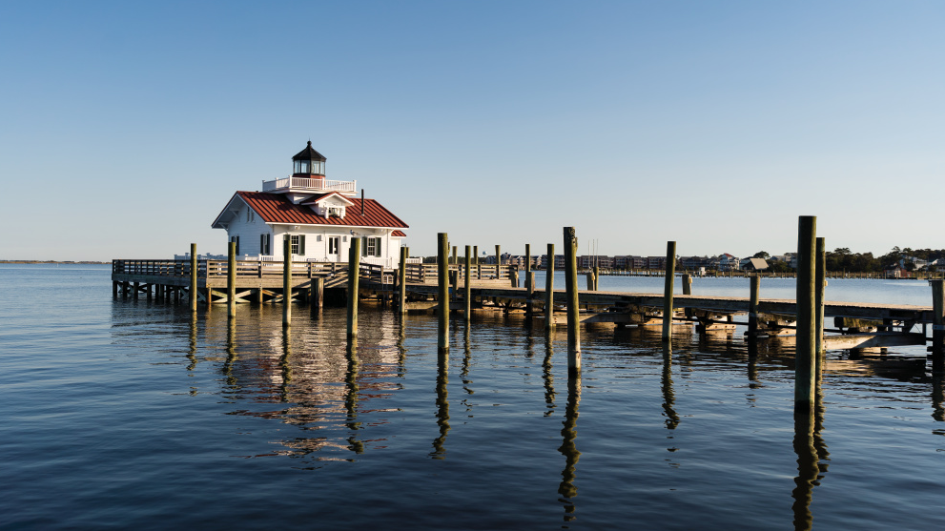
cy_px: 266
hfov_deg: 54.0
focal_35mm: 37
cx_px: 470
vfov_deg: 32.0
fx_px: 927
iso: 100
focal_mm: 35
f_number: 2.8
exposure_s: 1/2000
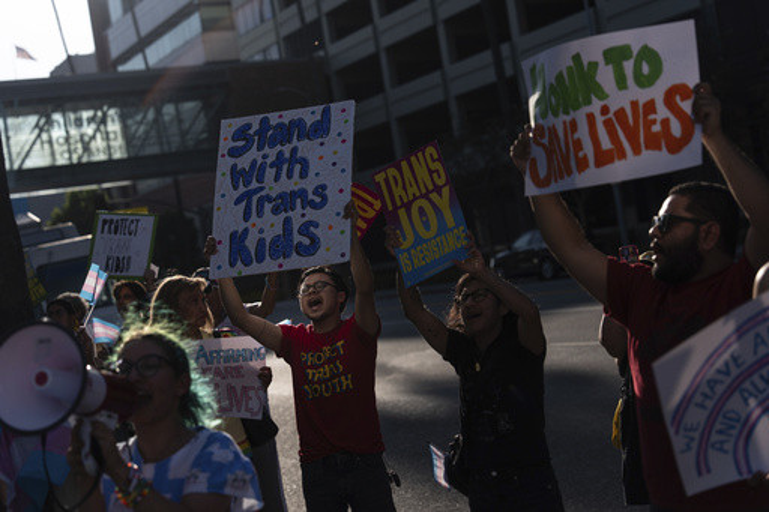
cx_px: 384
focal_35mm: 59
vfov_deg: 23.0
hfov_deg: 33.9
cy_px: 256
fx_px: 1260
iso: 320
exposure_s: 1/8000
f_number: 2.8
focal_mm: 59
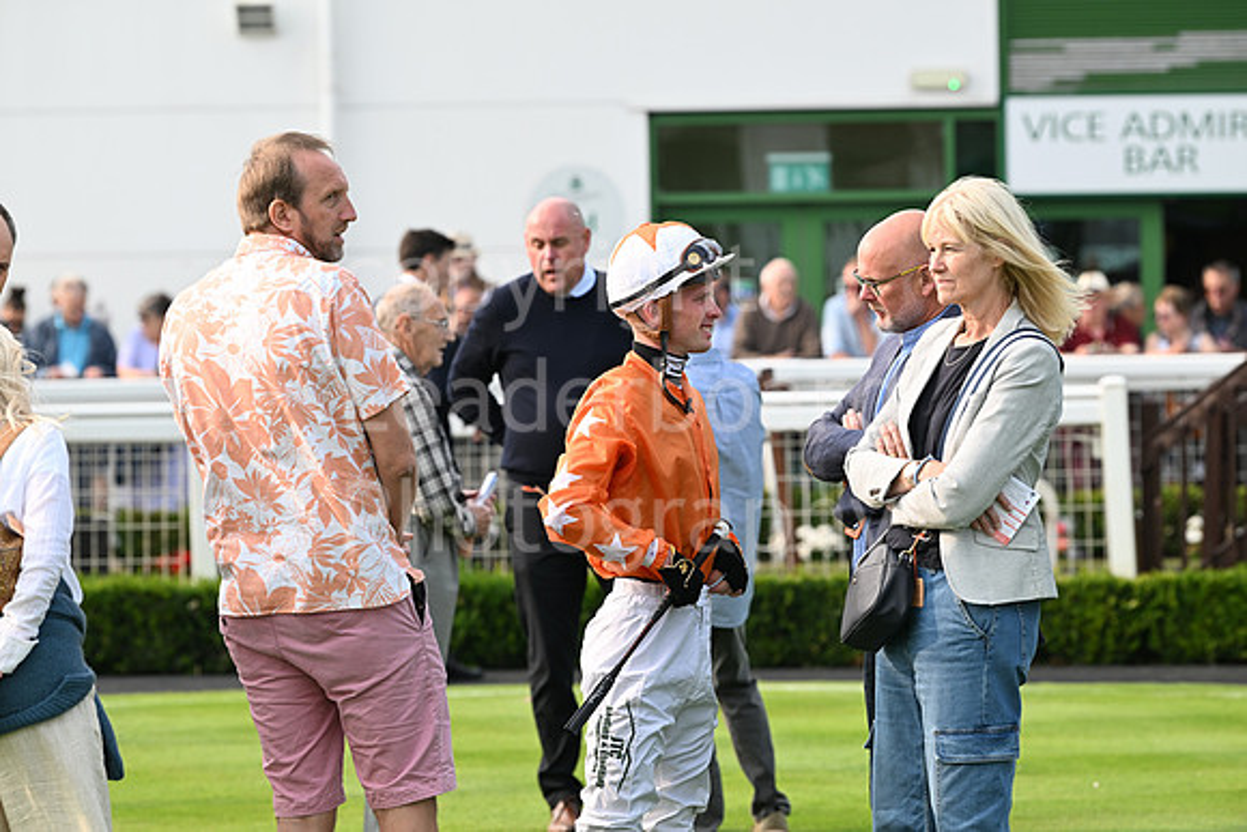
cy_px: 416
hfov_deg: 10.3
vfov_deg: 6.9
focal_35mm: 200
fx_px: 6929
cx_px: 624
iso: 400
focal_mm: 200
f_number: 5.6
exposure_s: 1/800
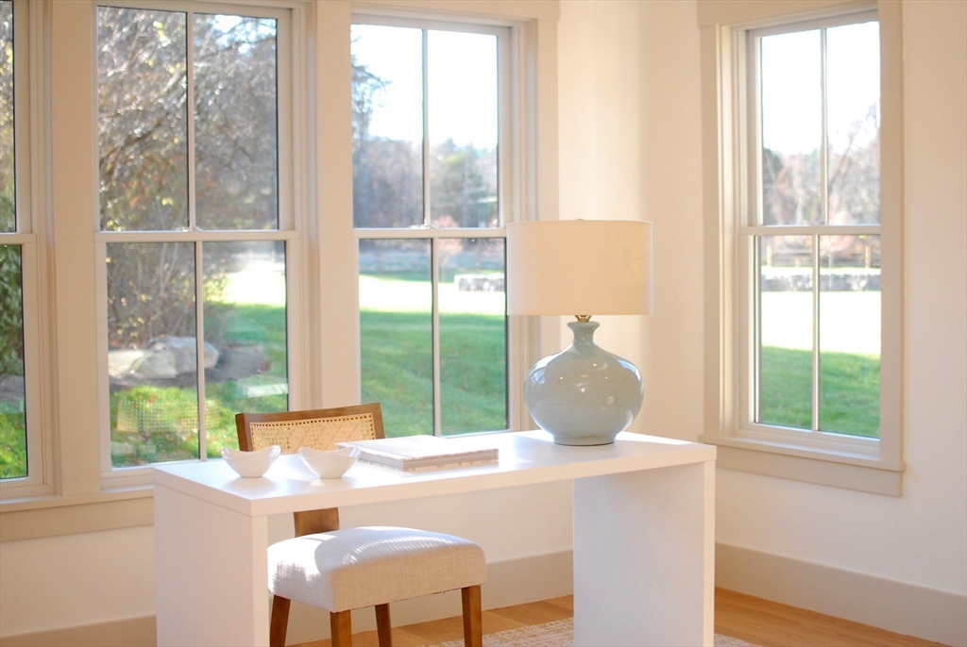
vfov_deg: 25.8
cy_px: 324
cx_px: 484
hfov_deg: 37.8
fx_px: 1412
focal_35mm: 52
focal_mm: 35
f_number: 2.5
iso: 400
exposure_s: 1/320
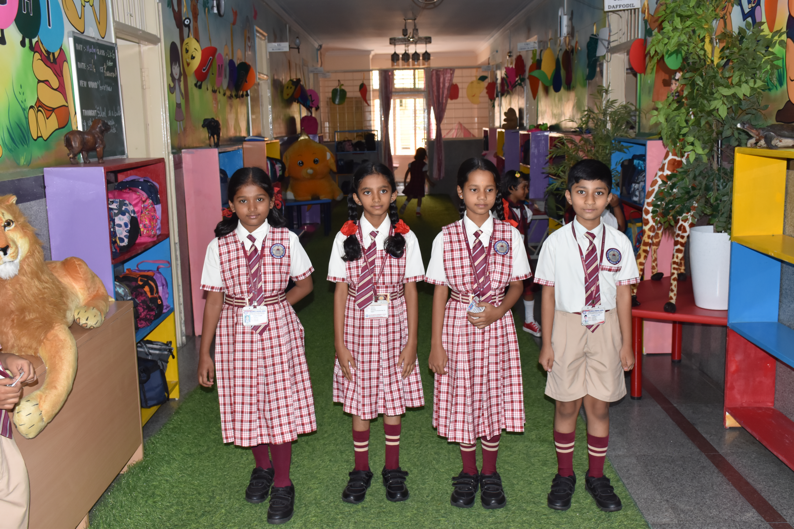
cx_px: 397
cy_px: 264
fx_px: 794
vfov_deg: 36.9
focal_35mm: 36
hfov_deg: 53.1
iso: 640
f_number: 8
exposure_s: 1/60
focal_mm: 24
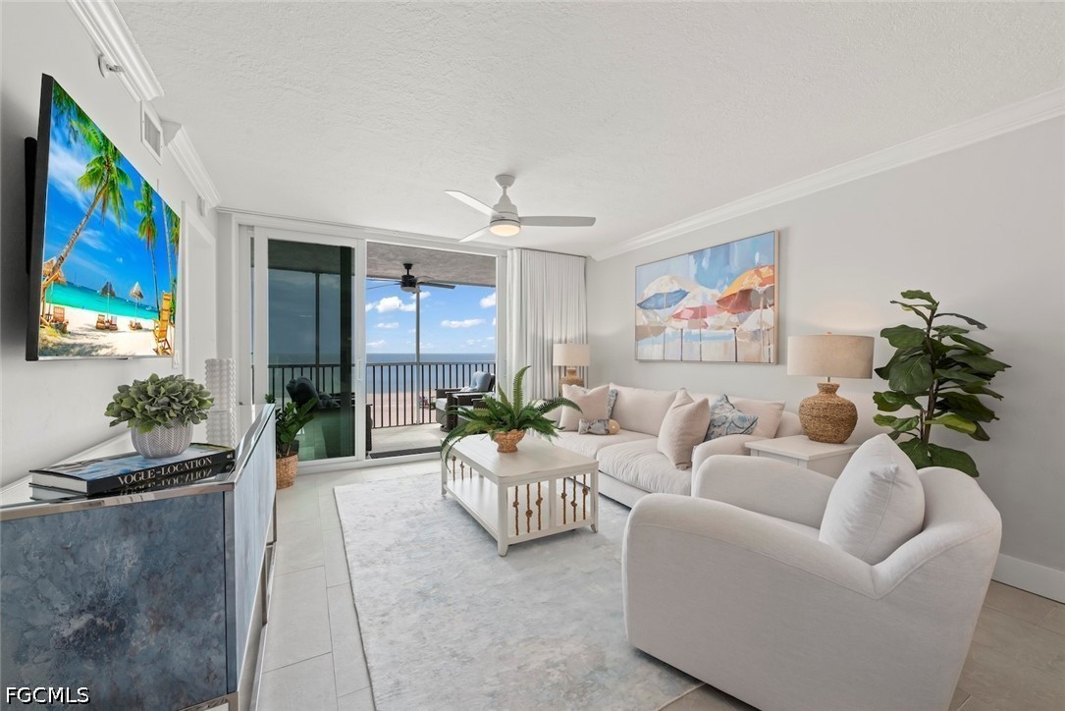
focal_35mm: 14
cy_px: 356
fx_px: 414
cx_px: 532
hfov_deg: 104.2
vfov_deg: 81.2
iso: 400
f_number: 11
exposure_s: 1/10
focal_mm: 14
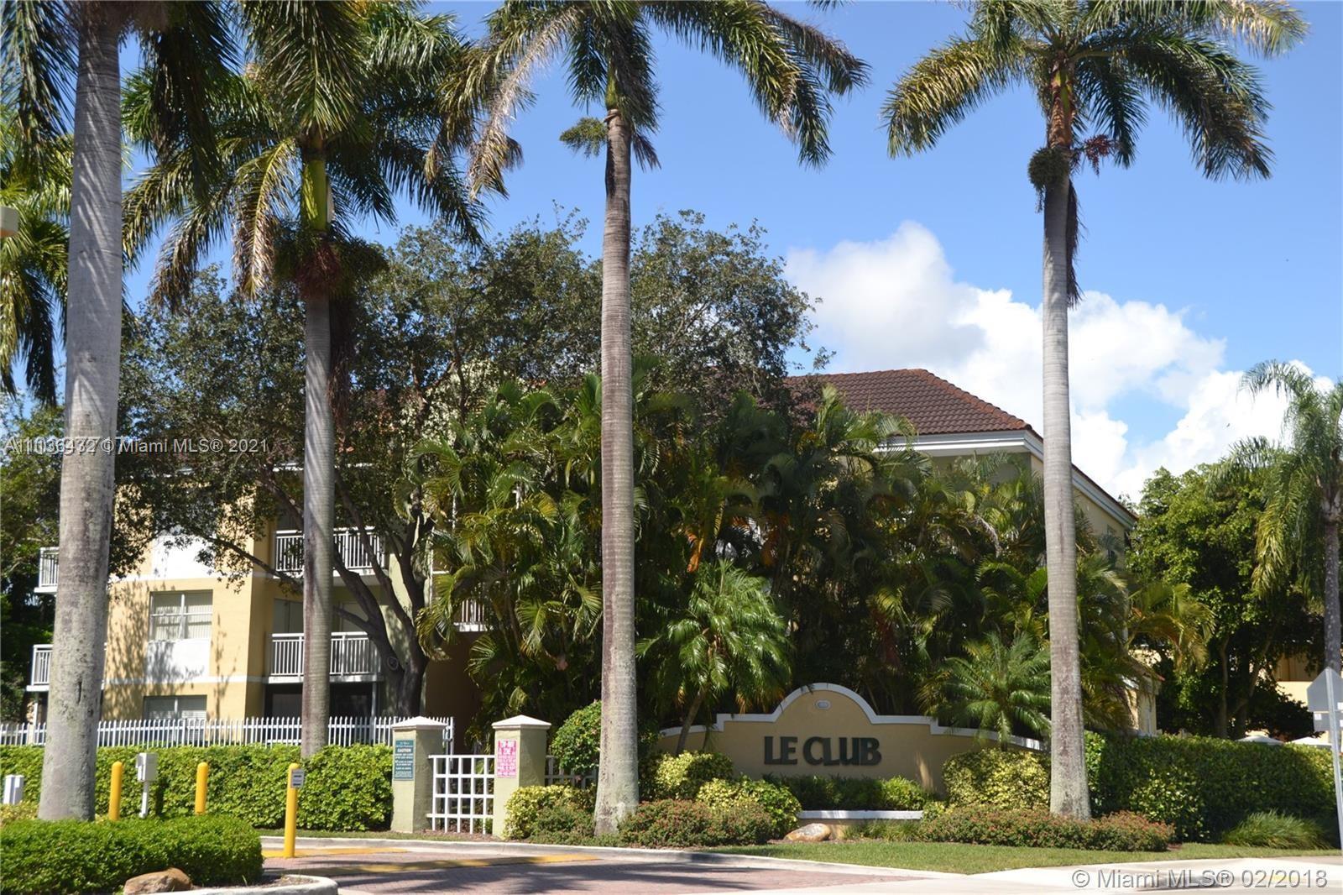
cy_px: 448
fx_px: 1790
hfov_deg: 41.1
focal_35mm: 48
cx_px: 672
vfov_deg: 28.1
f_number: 9
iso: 100
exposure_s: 1/200
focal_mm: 32
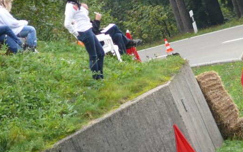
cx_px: 144
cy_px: 41
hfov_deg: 3.5
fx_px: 3947
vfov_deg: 2.2
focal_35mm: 596
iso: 160
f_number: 3.7
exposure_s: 1/125
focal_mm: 88.8
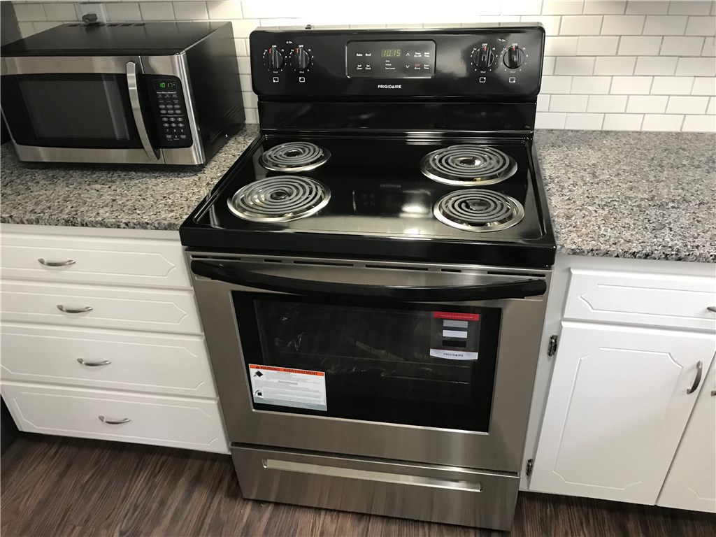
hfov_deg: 63.4
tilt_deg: -33.9
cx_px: 358
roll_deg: +3.9
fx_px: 579
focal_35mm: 28
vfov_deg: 49.7
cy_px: 268
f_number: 1.8
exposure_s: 1/15
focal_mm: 3.99
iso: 64
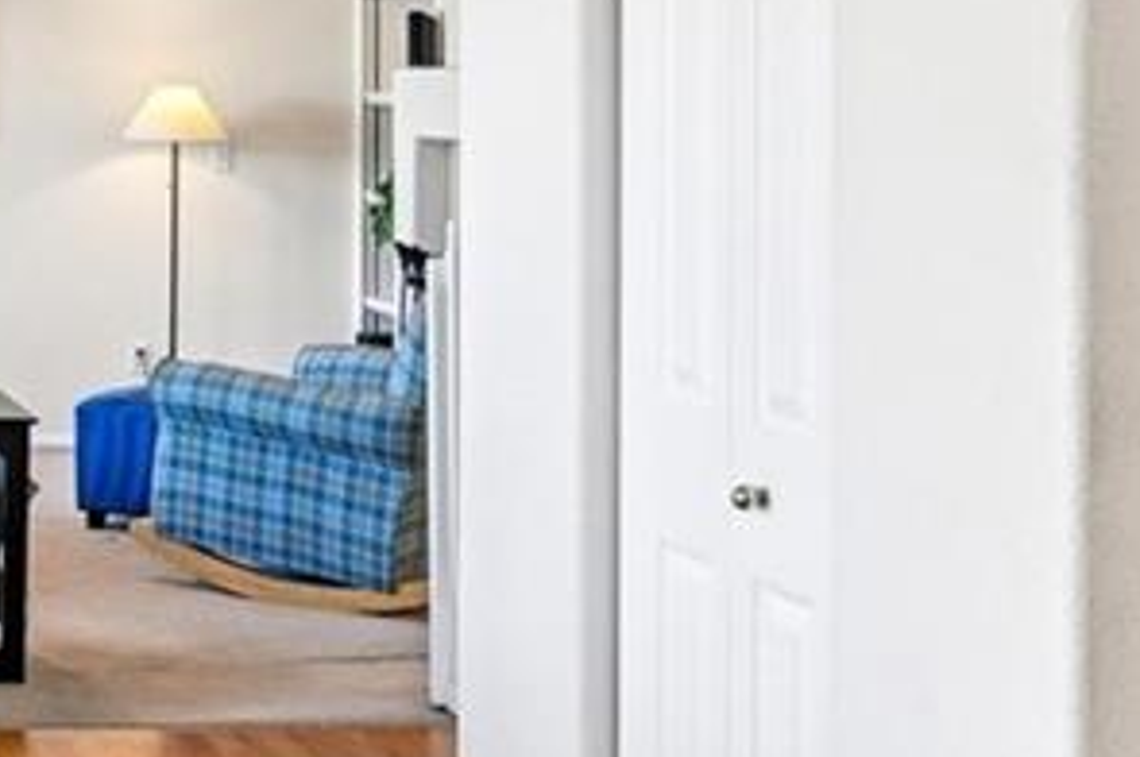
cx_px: -483
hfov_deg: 22.7
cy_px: 54
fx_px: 2404
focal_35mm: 76
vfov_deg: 17.6
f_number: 10
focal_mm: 14
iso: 400
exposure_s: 1/15
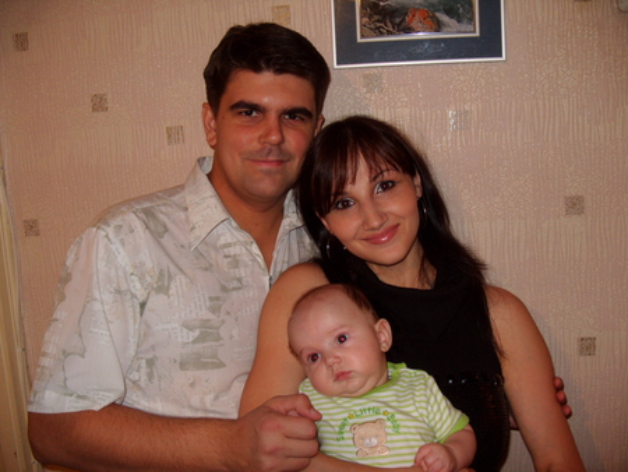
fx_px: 635
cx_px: 314
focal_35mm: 35
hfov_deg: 52.6
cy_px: 236
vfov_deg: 40.7
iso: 100
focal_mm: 7.8
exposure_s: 1/45
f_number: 2.8
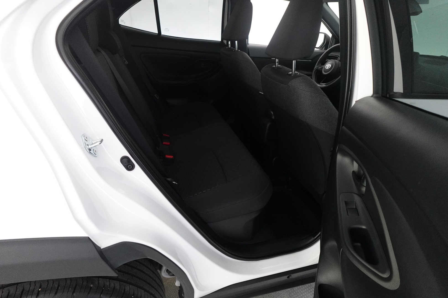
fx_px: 249
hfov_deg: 84.0
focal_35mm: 20
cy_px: 149
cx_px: 224
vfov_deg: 61.9
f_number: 2
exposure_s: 1/80
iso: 1600
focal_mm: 7.6
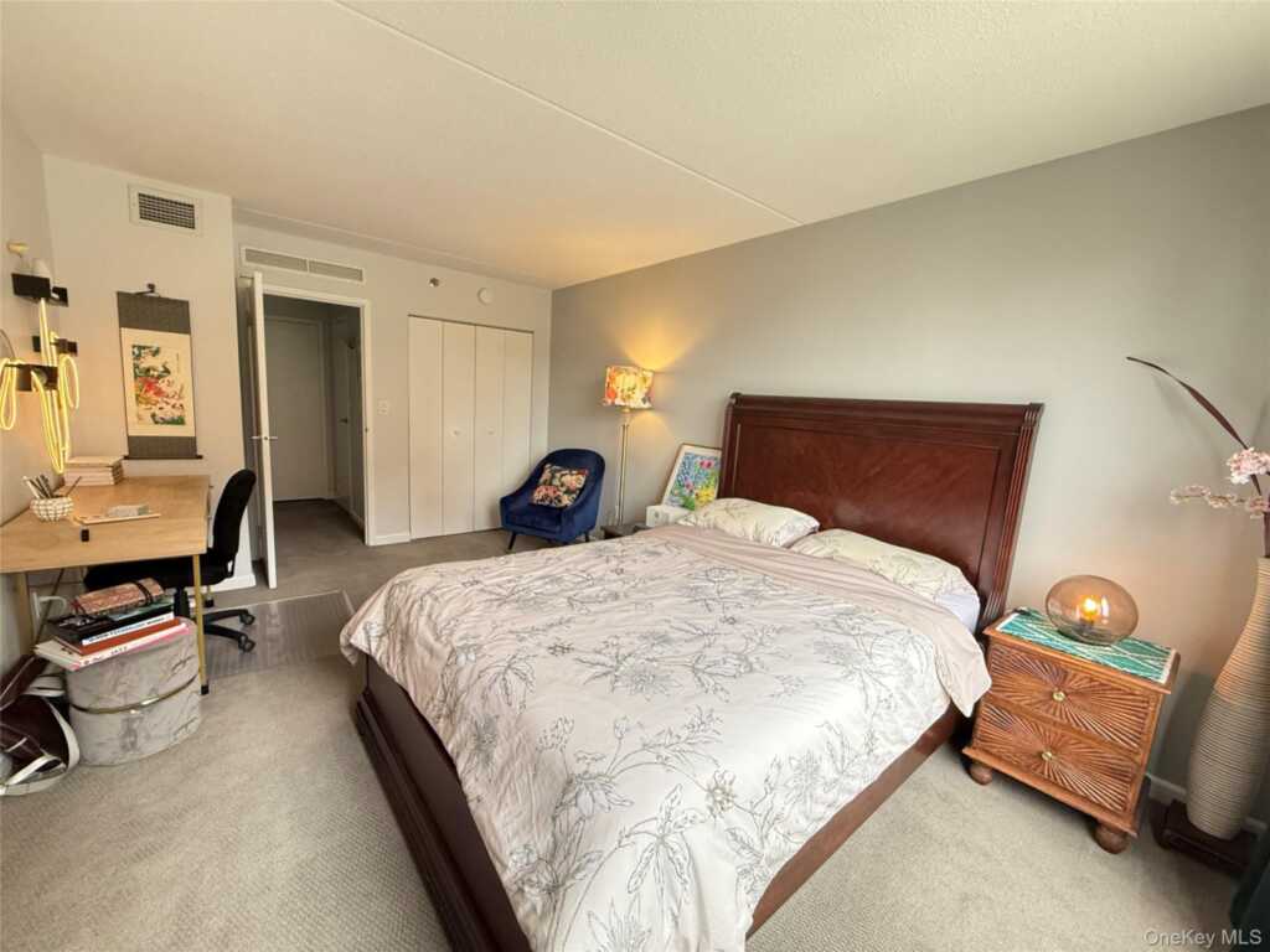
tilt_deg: -7.2
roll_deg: -2.9
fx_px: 514
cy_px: 476
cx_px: 635
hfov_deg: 102.1
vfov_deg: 85.7
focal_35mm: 14
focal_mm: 2.22
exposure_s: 1/58
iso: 320
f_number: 2.2
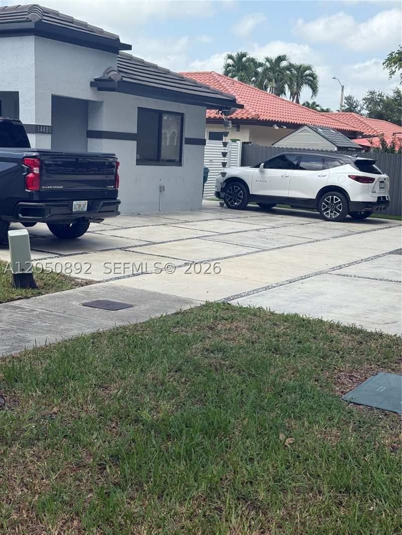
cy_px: 268
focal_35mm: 48
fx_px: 743
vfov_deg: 39.6
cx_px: 201
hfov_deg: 30.3
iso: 64
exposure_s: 1/2494
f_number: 1.78
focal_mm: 6.76
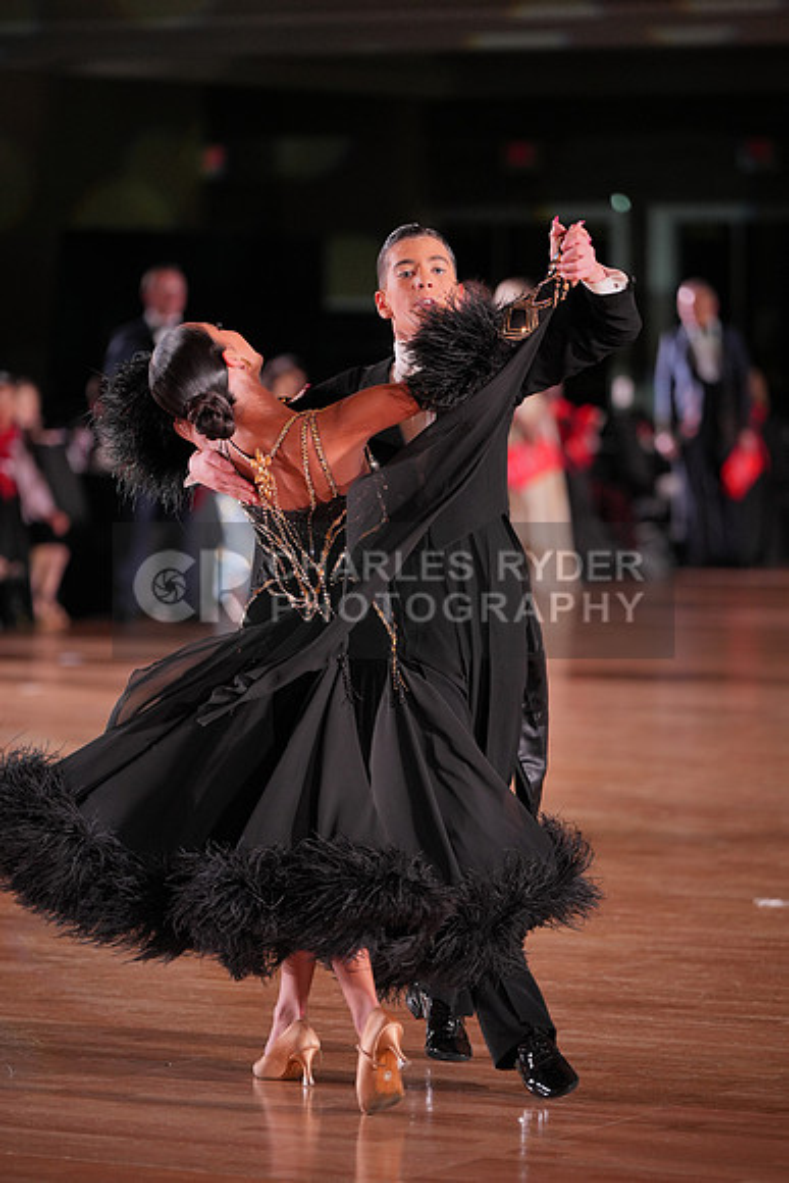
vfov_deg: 12.8
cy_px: 592
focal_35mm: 160
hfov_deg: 8.6
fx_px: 5256
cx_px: 394
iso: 1000
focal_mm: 160
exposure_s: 1/400
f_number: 2.8
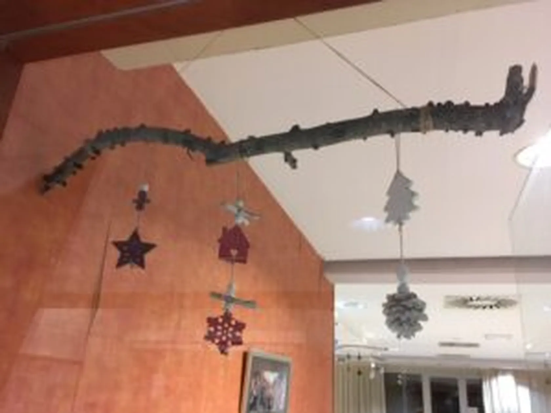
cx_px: 276
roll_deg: -2.2
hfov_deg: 61.7
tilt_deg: +22.3
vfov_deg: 48.2
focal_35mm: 29
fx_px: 462
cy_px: 206
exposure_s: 1/17
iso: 200
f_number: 2.2
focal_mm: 4.15
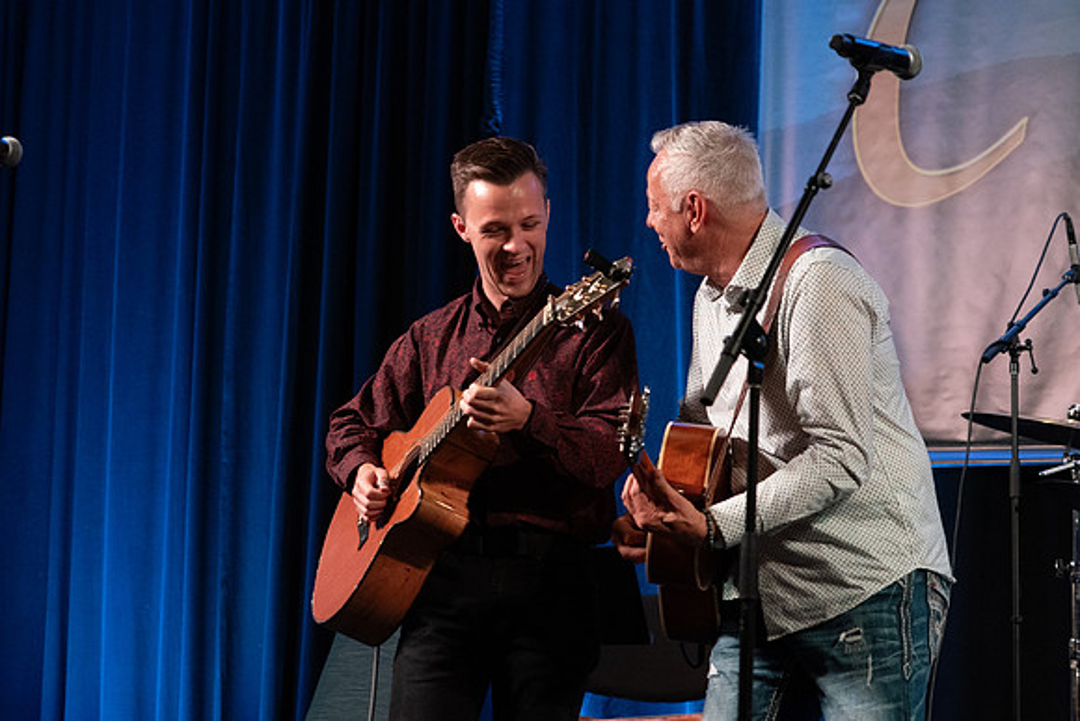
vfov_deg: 13.0
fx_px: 3151
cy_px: 360
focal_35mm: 105
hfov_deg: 19.5
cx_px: 540
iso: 6400
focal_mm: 105
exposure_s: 1/200
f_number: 6.3
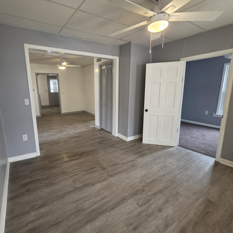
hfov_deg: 86.9
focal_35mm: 16
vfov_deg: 87.4
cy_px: 112
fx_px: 122
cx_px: 101
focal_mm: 2.2
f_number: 1.9
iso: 200
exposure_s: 1/60
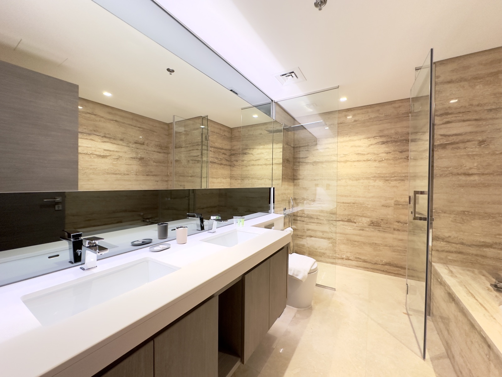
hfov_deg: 102.1
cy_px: 188
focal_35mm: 14
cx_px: 251
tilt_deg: -0.8
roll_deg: -0.8
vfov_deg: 85.7
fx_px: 203
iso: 400
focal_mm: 2.22
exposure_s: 1/50
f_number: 2.2
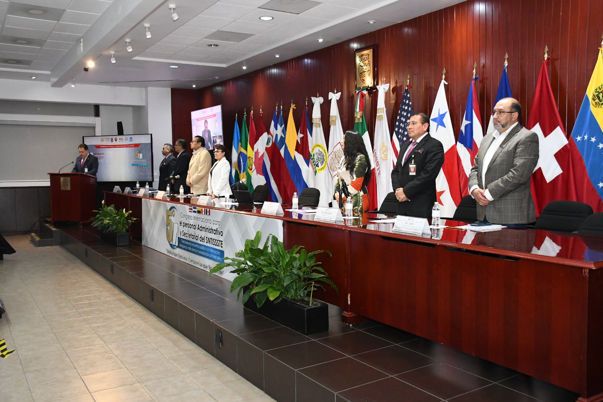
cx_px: 302
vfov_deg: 40.0
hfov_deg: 57.2
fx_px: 553
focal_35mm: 33
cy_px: 201
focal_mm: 22
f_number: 5.6
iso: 4000
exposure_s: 1/125
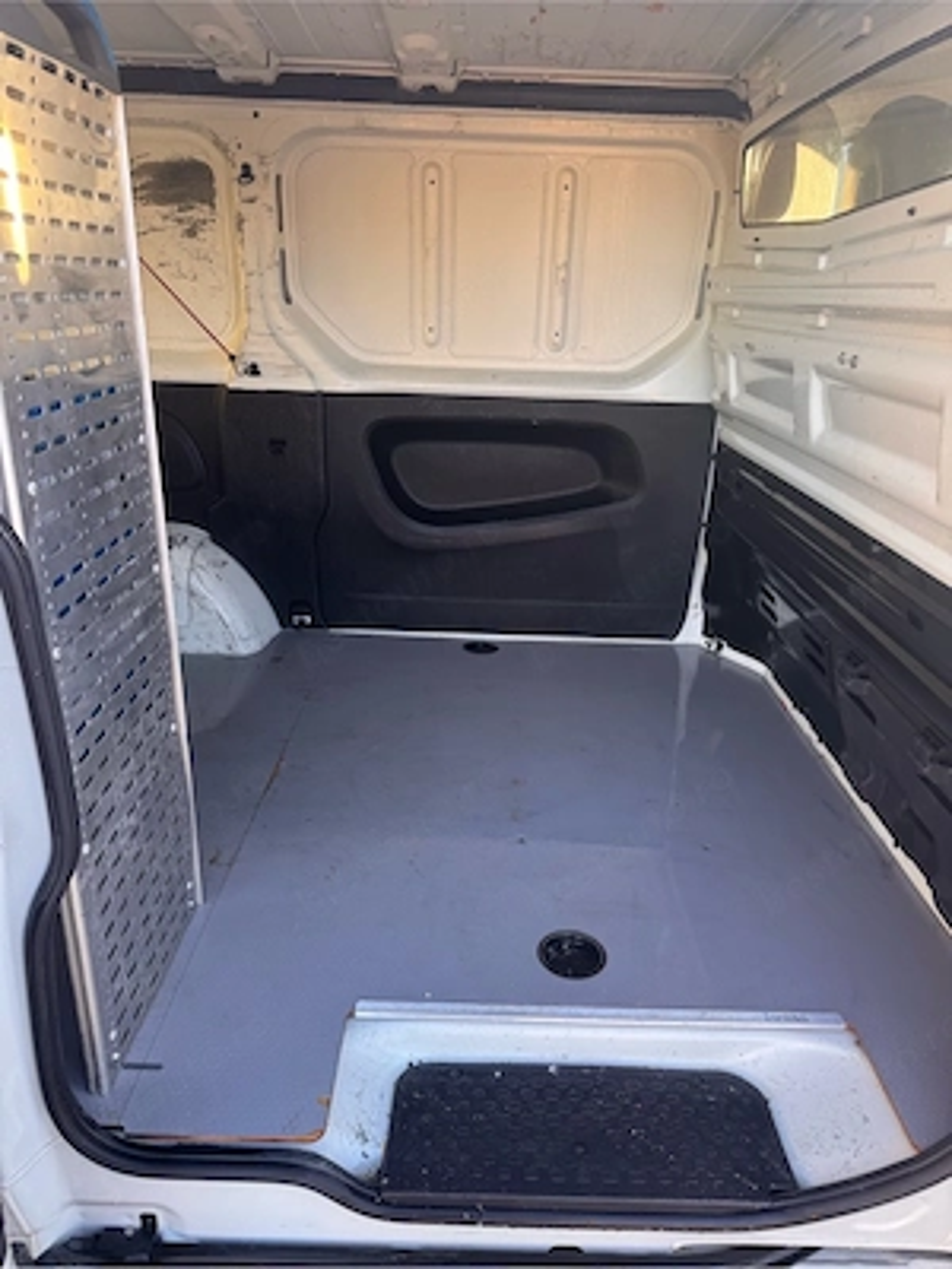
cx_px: 476
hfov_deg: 56.8
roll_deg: -1.5
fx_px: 880
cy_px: 634
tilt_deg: -20.9
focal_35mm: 24
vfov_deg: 71.6
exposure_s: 1/121
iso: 100
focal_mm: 6.76
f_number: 1.78
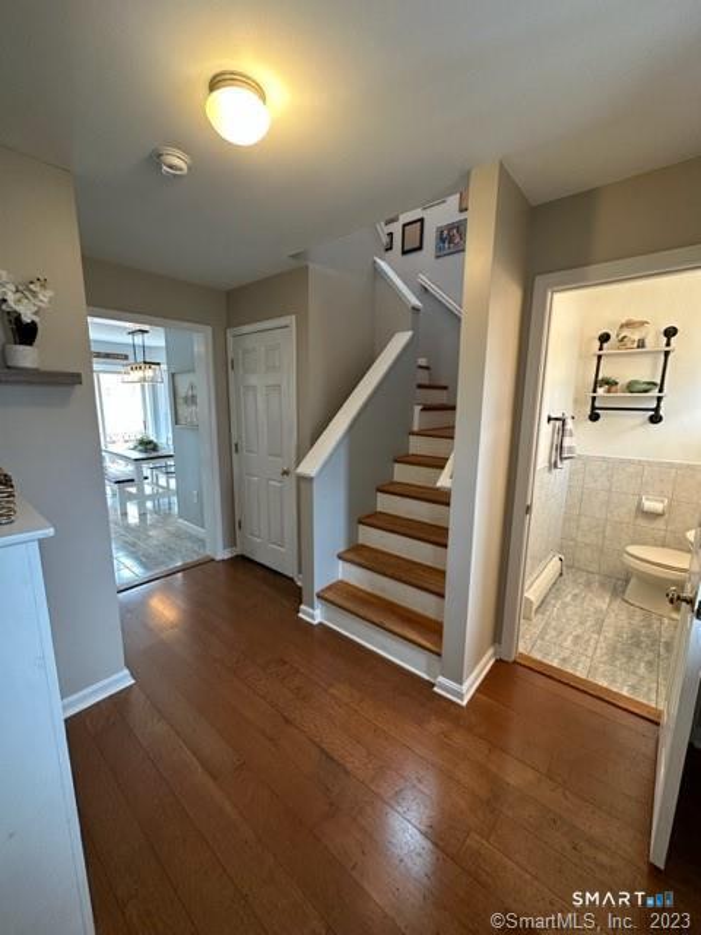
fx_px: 378
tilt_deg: -9.9
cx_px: 350
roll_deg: +0.0
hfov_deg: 85.7
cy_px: 468
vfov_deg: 102.1
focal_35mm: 14
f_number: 2.2
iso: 200
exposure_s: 1/60
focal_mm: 2.22
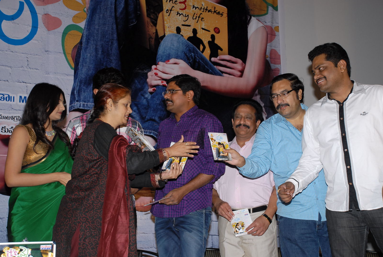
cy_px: 128
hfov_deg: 30.5
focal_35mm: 66
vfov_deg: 20.7
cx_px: 192
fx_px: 704
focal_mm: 44
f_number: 5.6
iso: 400
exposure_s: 1/100
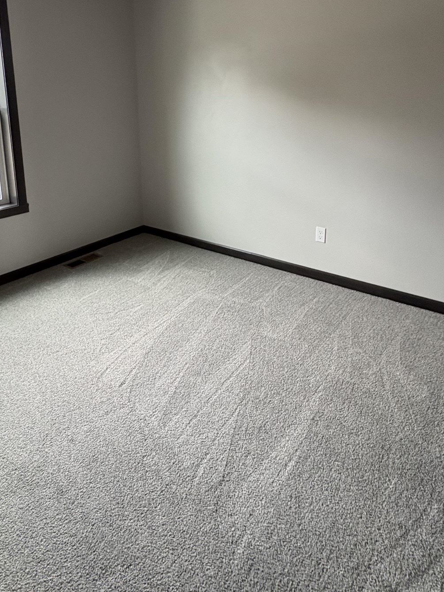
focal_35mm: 24
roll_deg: -4.1
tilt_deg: -17.7
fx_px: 410
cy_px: 179
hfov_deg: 56.5
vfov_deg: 68.7
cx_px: 184
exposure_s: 1/60
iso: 125
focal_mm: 2.22
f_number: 2.2
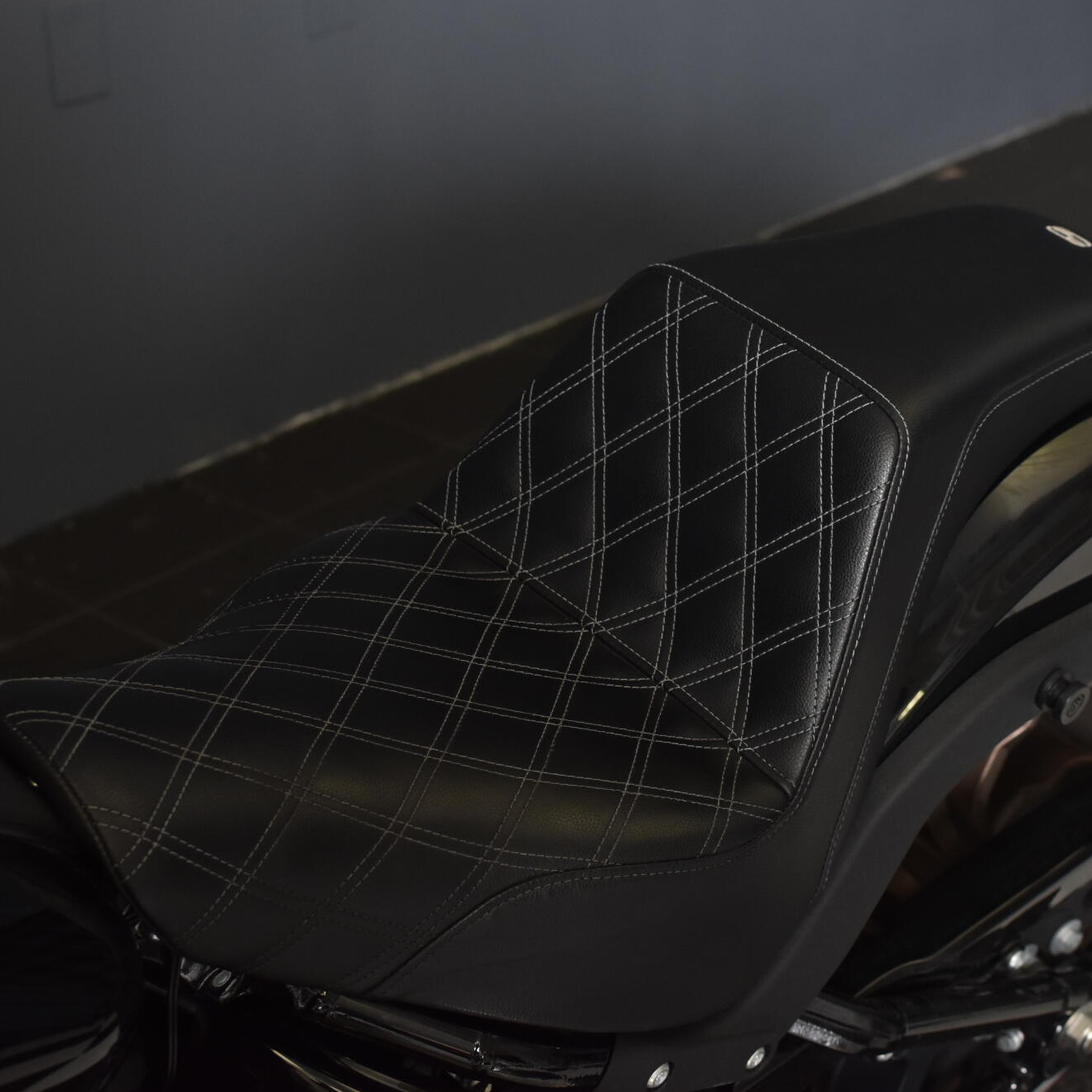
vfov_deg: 25.5
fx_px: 2414
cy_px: 548
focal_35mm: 68
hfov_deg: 25.3
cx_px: 767
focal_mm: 35
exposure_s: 1/160
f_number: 4.5
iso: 800
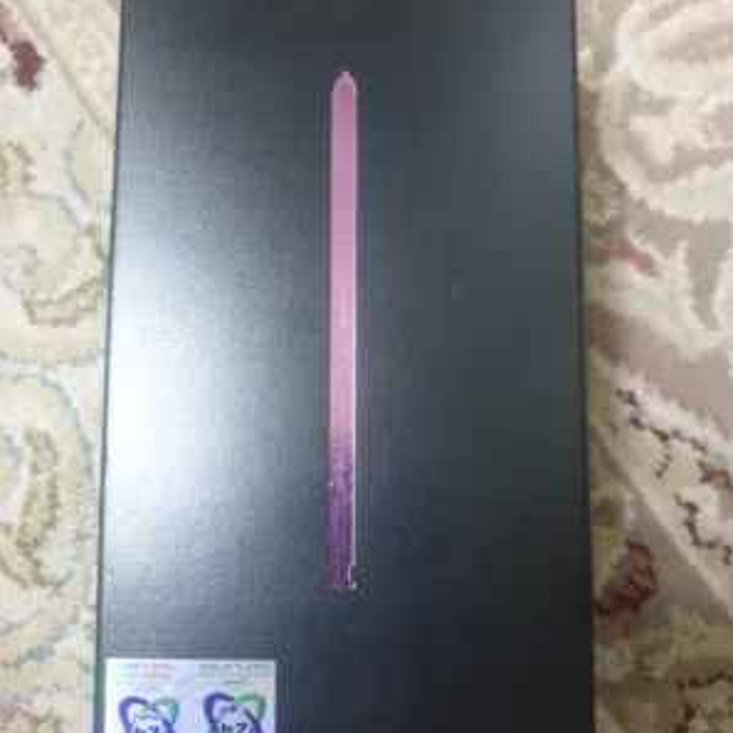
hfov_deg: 52.5
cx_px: 368
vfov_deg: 52.4
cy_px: 407
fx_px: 743
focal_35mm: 31
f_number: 1.5
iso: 250
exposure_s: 1/28
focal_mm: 4.3
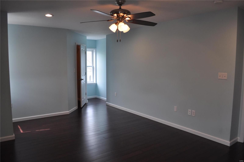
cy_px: 81
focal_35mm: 27
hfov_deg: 67.5
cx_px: 122
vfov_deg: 47.8
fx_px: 183
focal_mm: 18
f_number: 4.5
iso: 400
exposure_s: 1/80
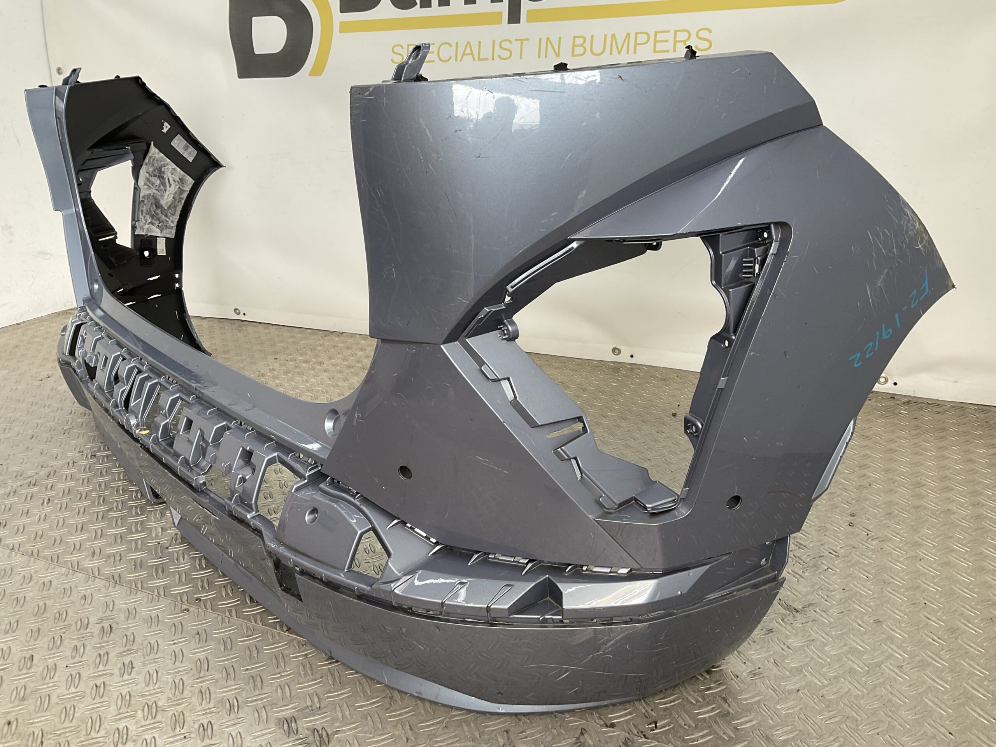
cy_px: 374
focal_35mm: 29
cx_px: 498
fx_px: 834
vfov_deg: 48.2
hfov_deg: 61.7
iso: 16
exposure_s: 1/147
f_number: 1.8
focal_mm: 3
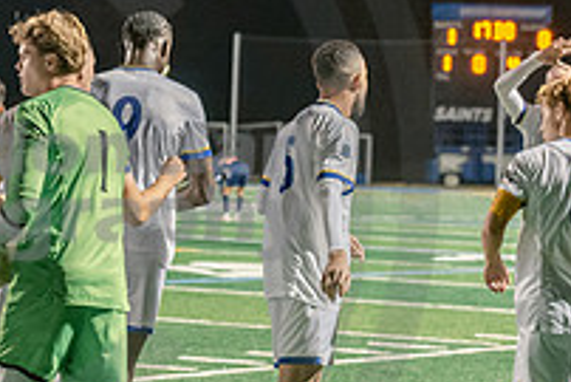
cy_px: 180
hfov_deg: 10.1
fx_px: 3190
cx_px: -62
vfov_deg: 6.8
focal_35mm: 201
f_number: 3.2
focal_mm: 70
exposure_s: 1/250
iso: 2500
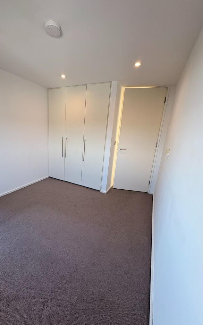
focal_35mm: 15
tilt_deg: -13.6
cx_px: 85
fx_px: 133
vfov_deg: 101.5
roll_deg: -4.2
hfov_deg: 74.2
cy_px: 163
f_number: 2.2
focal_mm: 2.22
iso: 50
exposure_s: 1/100
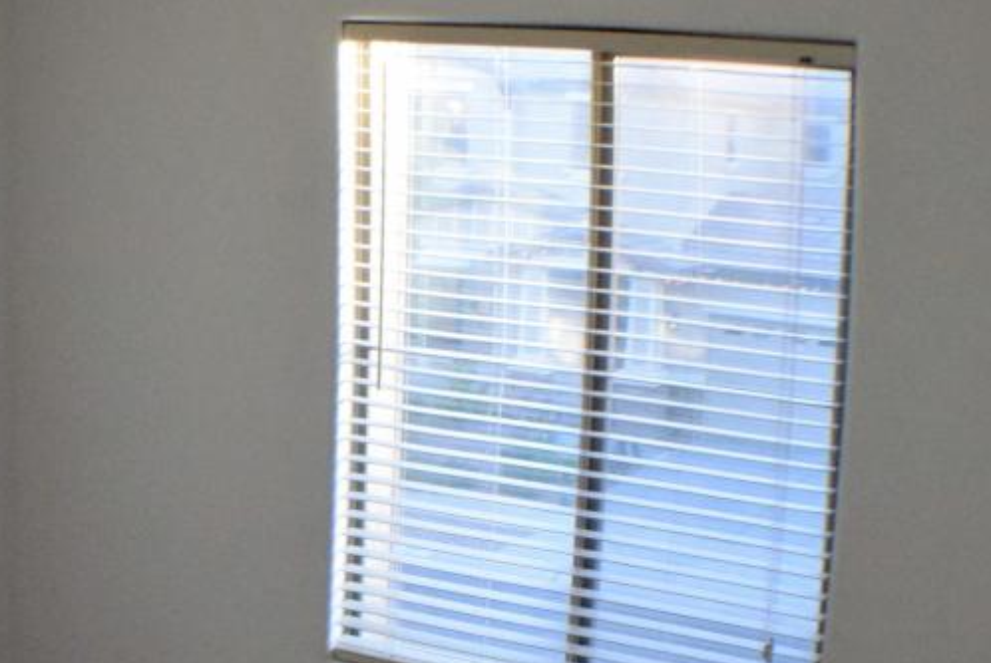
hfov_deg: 20.2
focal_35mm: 97
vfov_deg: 14.0
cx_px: -57
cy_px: 603
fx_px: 2672
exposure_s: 1/320
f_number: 9
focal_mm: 28
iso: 6400
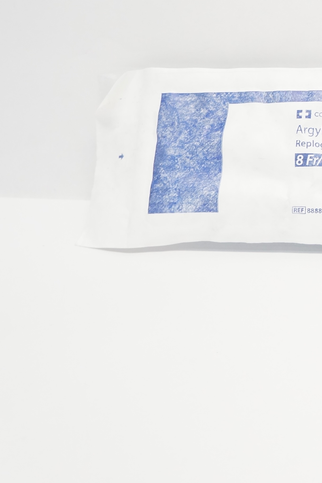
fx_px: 966
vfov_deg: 27.8
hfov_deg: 16.1
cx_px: 571
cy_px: 141
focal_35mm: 72
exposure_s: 1/60
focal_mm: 20
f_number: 6.3
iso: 800
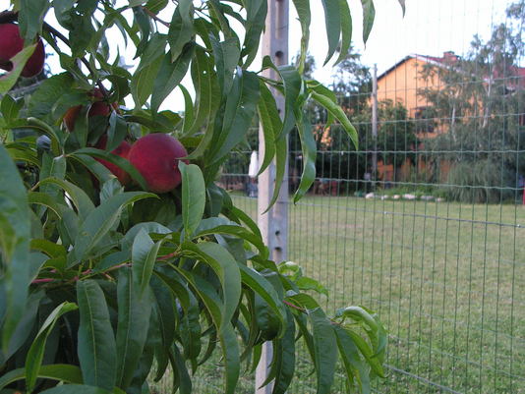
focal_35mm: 48
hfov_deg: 39.6
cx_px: 262
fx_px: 728
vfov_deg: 30.3
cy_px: 197
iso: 100
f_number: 3.2
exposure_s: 1/40
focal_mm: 8.1
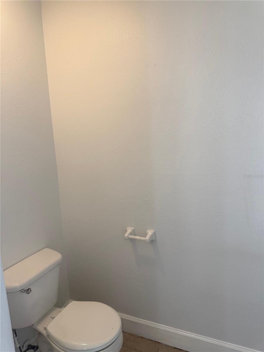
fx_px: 244
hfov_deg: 56.8
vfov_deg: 71.6
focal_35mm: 24
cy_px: 176
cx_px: 132
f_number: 1.78
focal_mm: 6.76
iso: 200
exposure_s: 1/120
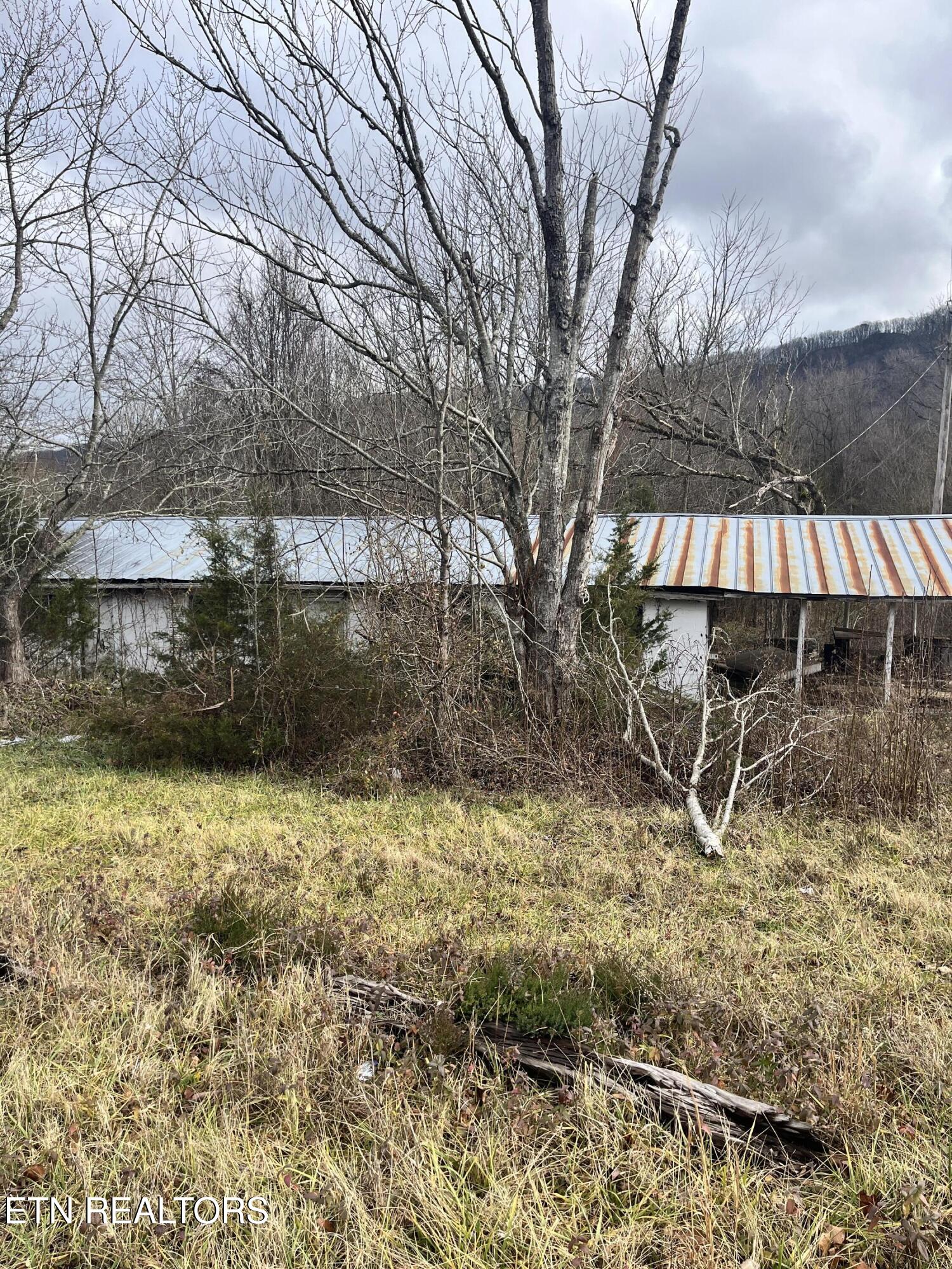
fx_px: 953
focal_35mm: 26
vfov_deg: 67.3
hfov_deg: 53.1
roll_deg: +1.0
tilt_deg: -3.7
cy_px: 634
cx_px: 476
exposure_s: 1/1600
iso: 50
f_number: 1.6
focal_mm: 5.1
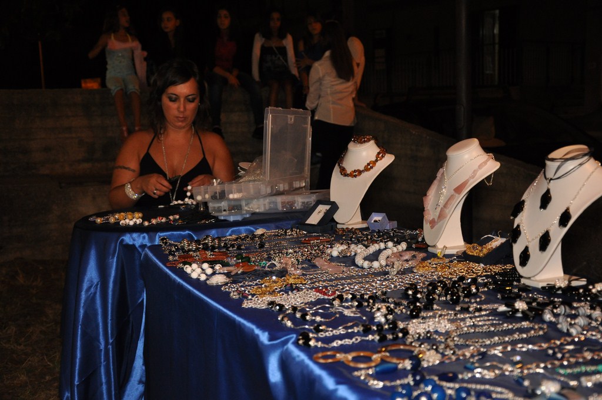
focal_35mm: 51
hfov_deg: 38.9
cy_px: 200
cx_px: 301
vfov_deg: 26.4
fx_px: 852
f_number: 4.2
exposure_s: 1/60
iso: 800
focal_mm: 34
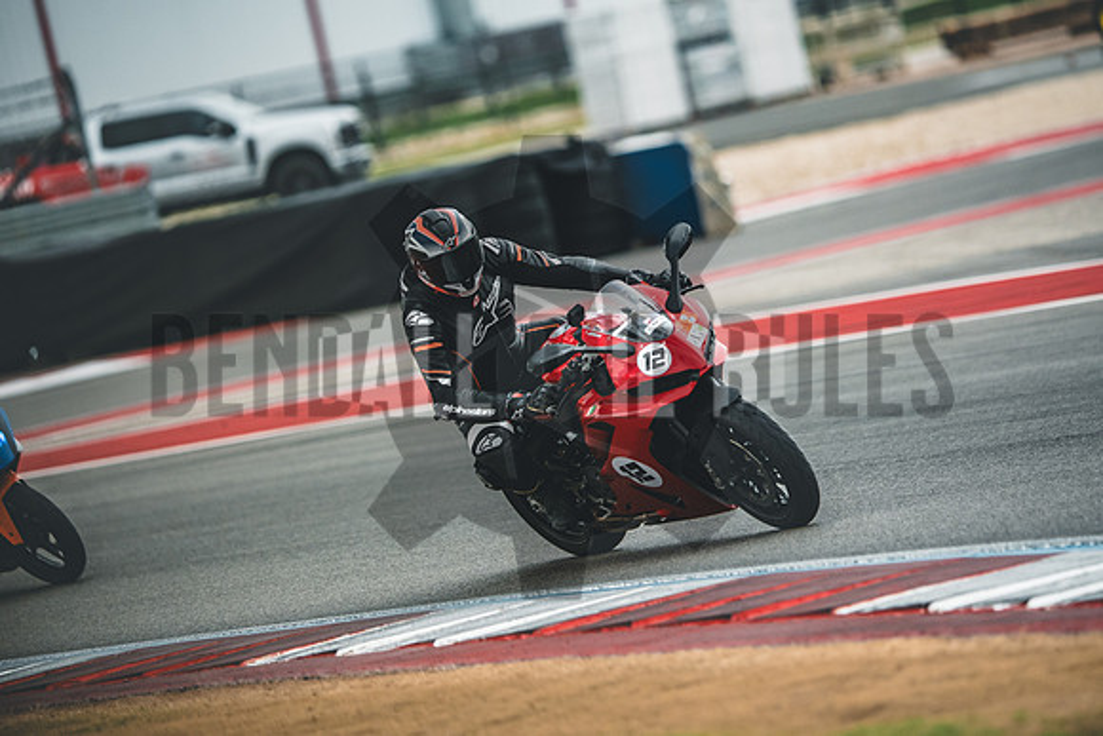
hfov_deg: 6.9
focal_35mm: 300
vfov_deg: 4.6
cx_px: 552
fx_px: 9193
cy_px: 368
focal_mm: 200
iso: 1000
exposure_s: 1/3200
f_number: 2
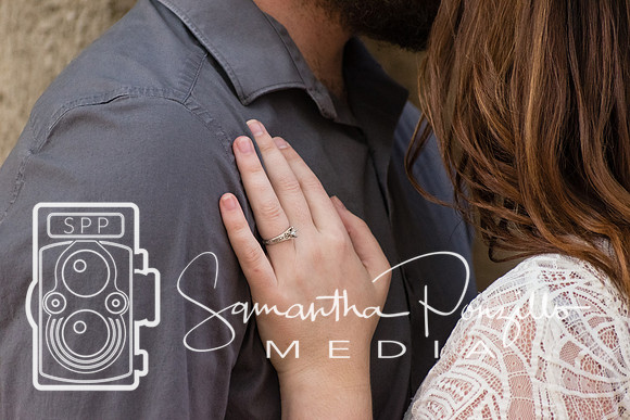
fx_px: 5514
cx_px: 315
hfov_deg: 6.5
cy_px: 210
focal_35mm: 315
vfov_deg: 4.4
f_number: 5.3
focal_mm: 210
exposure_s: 1/500
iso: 1800
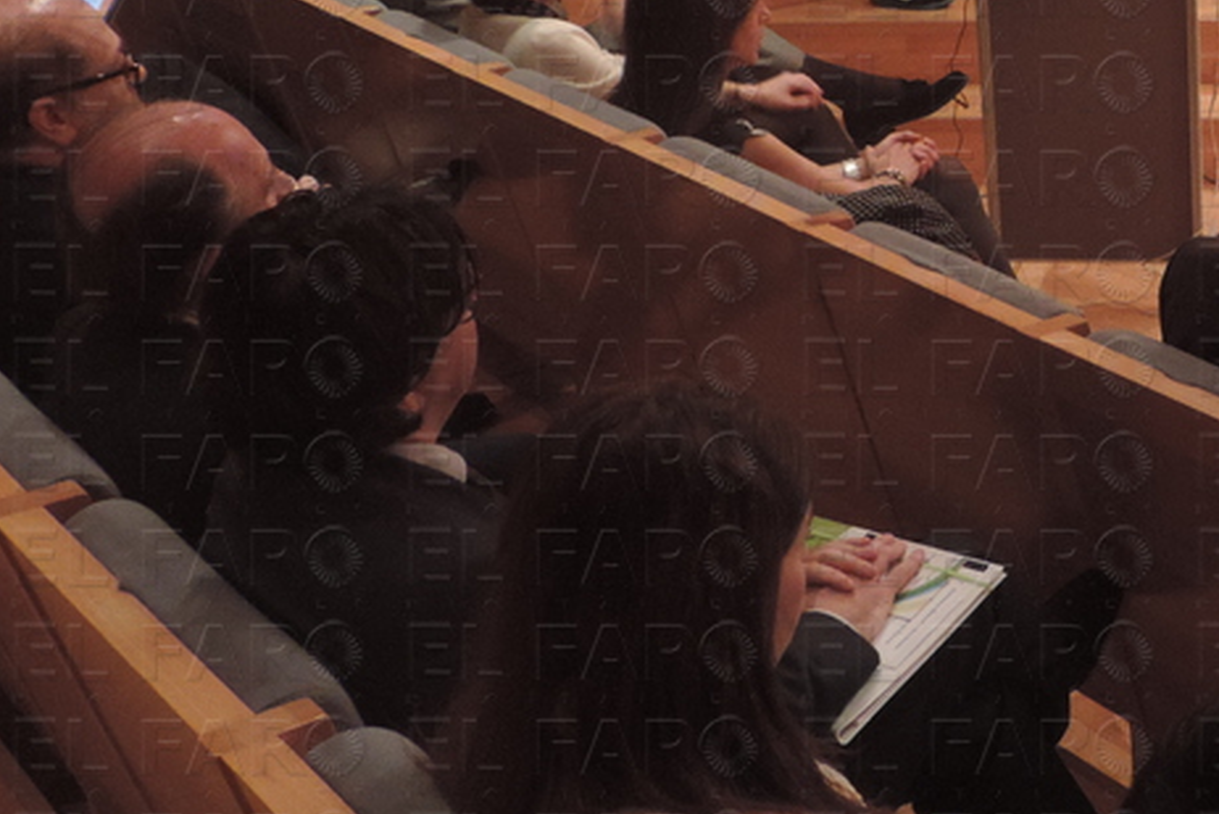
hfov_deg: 26.9
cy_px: 198
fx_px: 2337
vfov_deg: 19.6
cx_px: 1340
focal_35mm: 69
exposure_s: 1/8
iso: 560
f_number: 3.1
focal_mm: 5.3
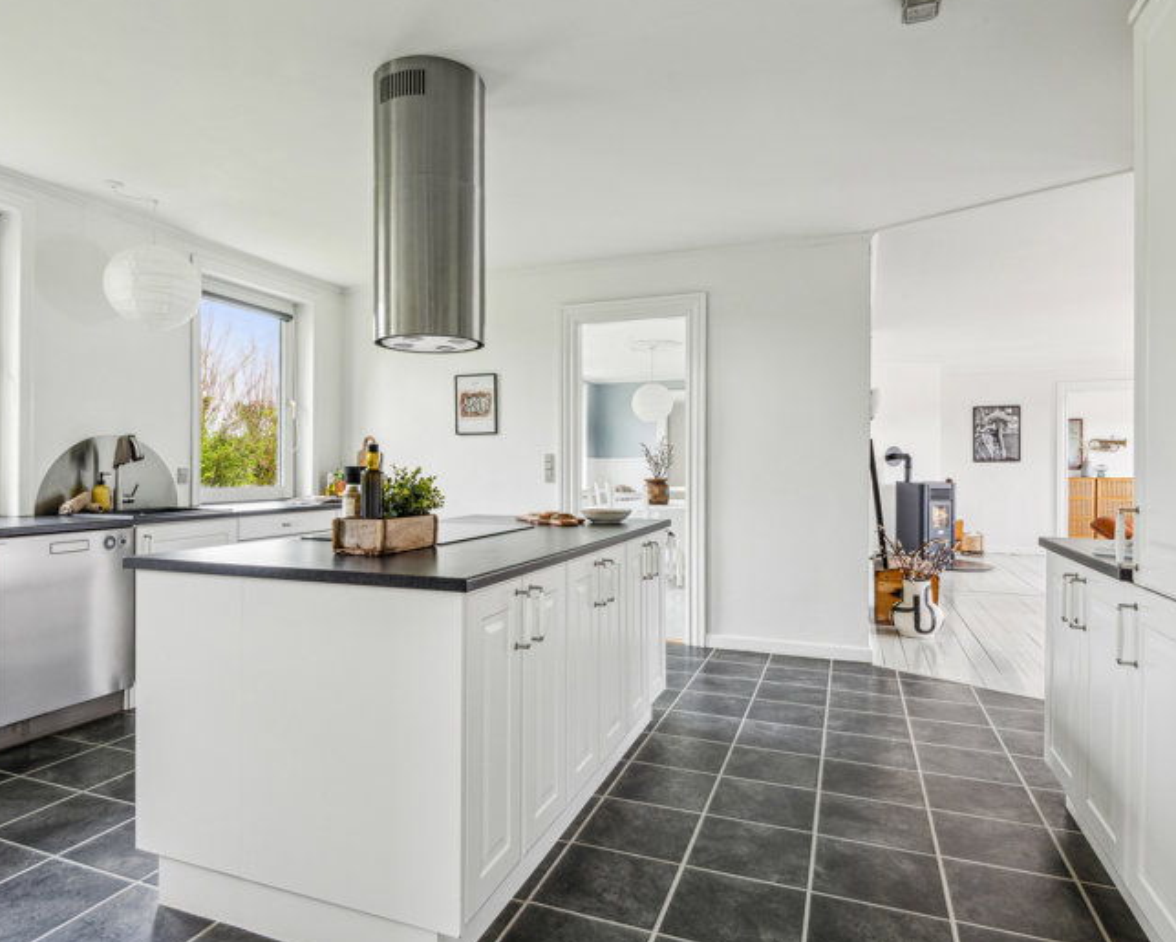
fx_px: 731
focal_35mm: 21
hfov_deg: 77.4
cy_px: 475
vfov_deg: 65.6
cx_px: 536
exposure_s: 1/6
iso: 800
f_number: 11
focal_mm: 18
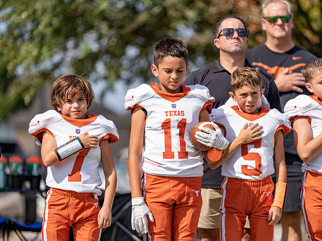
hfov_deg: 9.1
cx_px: 163
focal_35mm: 218
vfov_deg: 6.8
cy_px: 120
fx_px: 2028
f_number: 2.8
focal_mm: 200
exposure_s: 1/1600
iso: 100
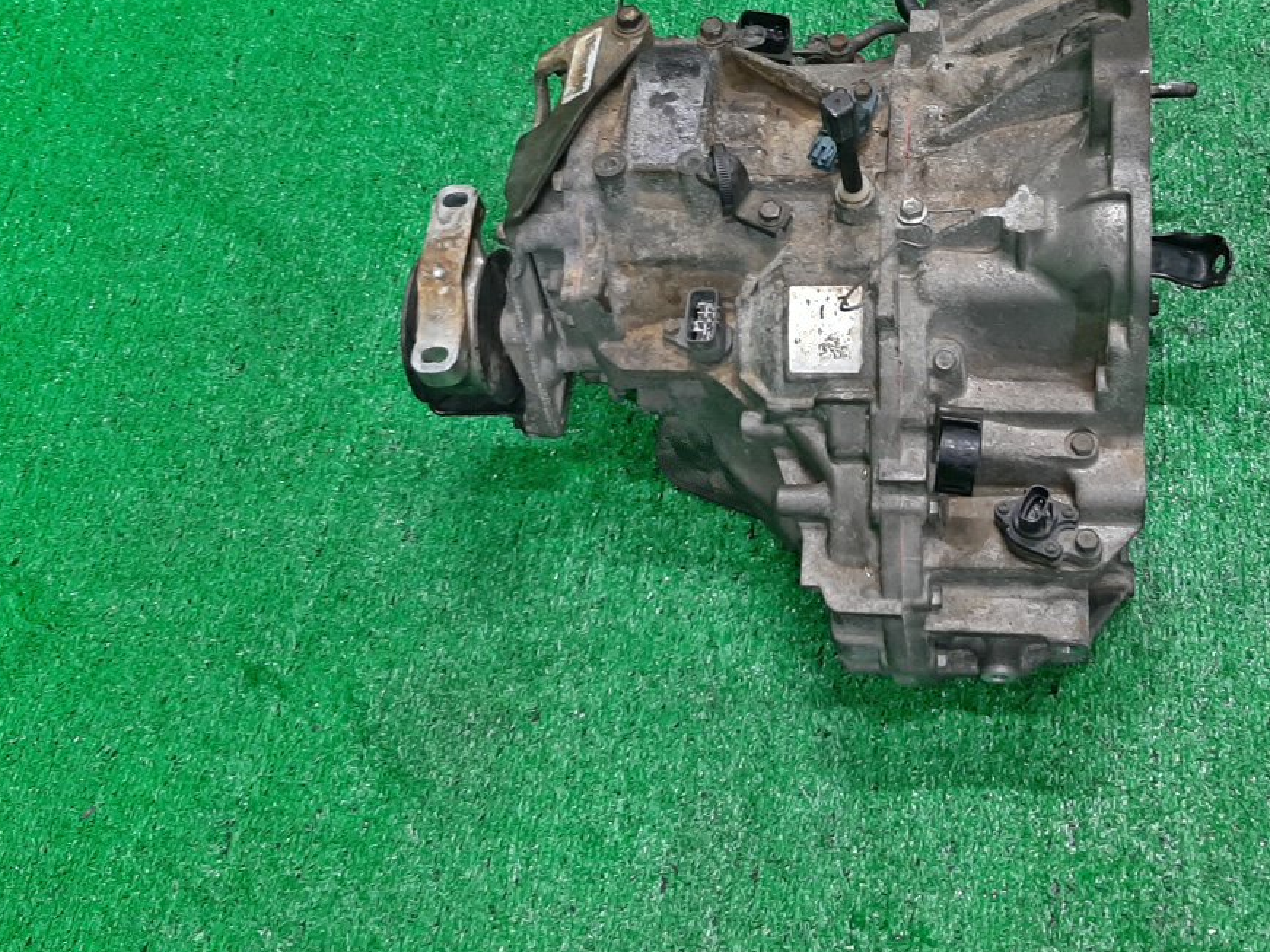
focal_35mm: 43
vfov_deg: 33.4
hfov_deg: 43.7
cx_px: 748
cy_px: 334
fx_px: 1577
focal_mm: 3.93
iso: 121
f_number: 1.7
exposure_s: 1/50
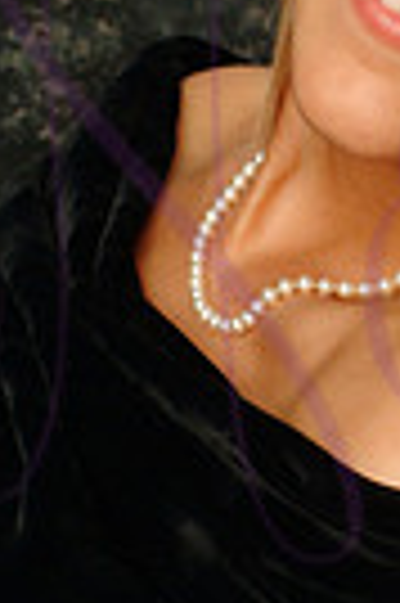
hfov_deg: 3.4
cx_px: 546
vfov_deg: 5.2
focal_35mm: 399
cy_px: -32
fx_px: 6661
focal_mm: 79
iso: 400
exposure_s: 1/125
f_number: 13
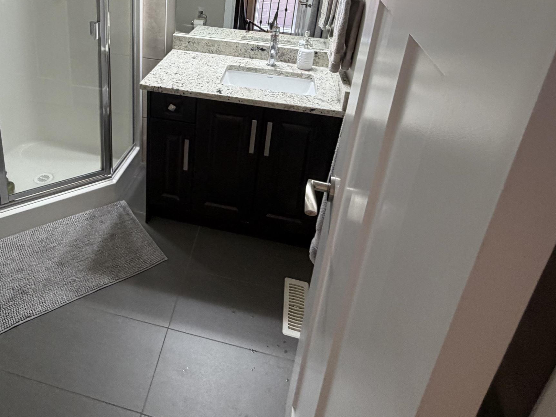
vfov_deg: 50.7
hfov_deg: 67.9
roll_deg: -2.6
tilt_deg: -17.0
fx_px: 402
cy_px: 69
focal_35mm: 25
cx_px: 196
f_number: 2.2
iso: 200
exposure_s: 1/60
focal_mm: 2.22
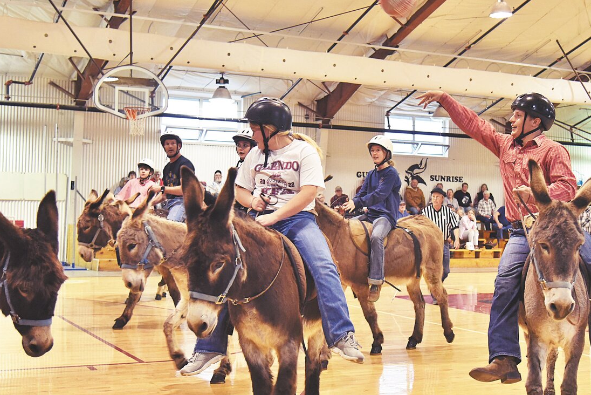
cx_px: 354
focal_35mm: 52
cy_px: 182
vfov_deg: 26.0
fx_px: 854
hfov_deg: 38.0
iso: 2800
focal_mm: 38
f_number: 4
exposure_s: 1/125
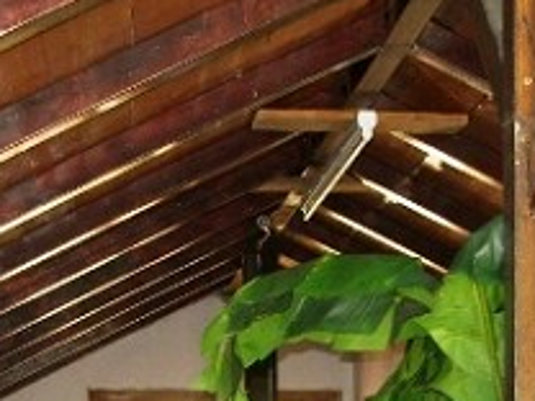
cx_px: 247
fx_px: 1731
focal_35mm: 112
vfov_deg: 12.7
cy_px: 569
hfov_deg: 17.6
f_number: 2.8
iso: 100
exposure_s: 1/30
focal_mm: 6.3
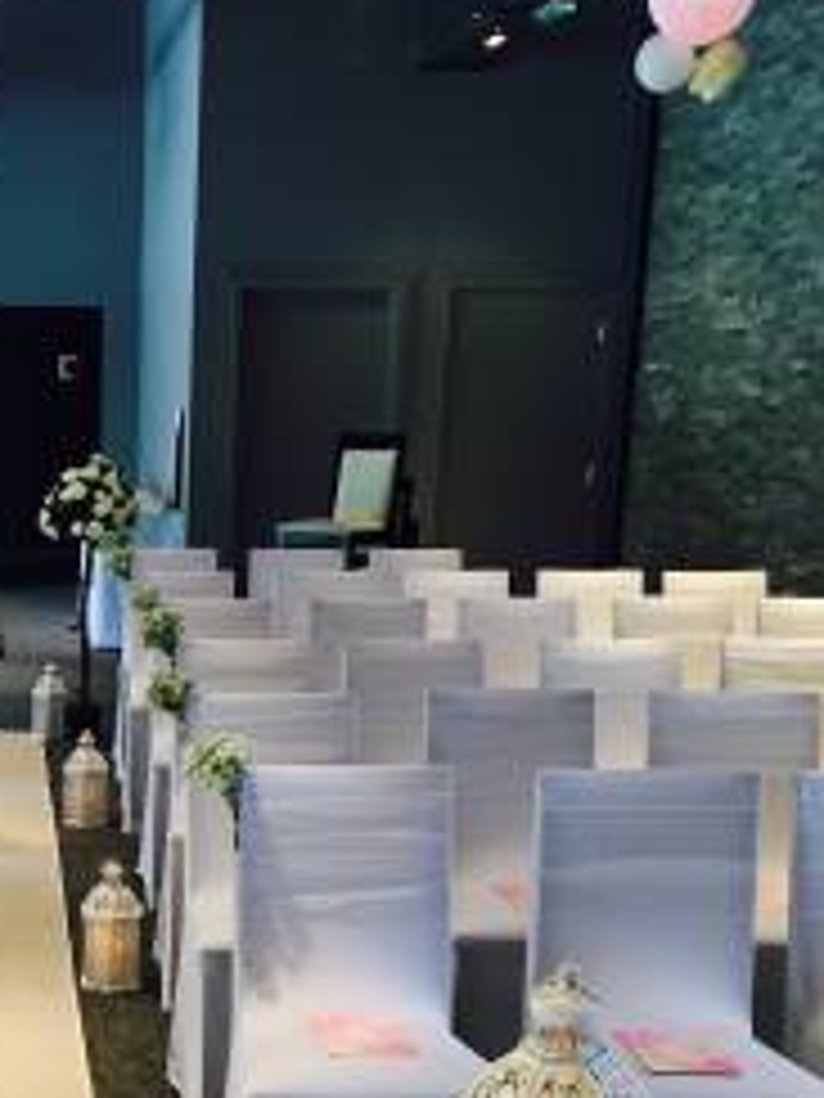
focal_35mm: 57
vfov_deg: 32.9
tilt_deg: -14.4
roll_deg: +0.0
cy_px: 868
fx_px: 1809
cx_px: 59
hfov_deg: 24.8
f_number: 2.2
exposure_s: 1/33
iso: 160
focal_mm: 4.15
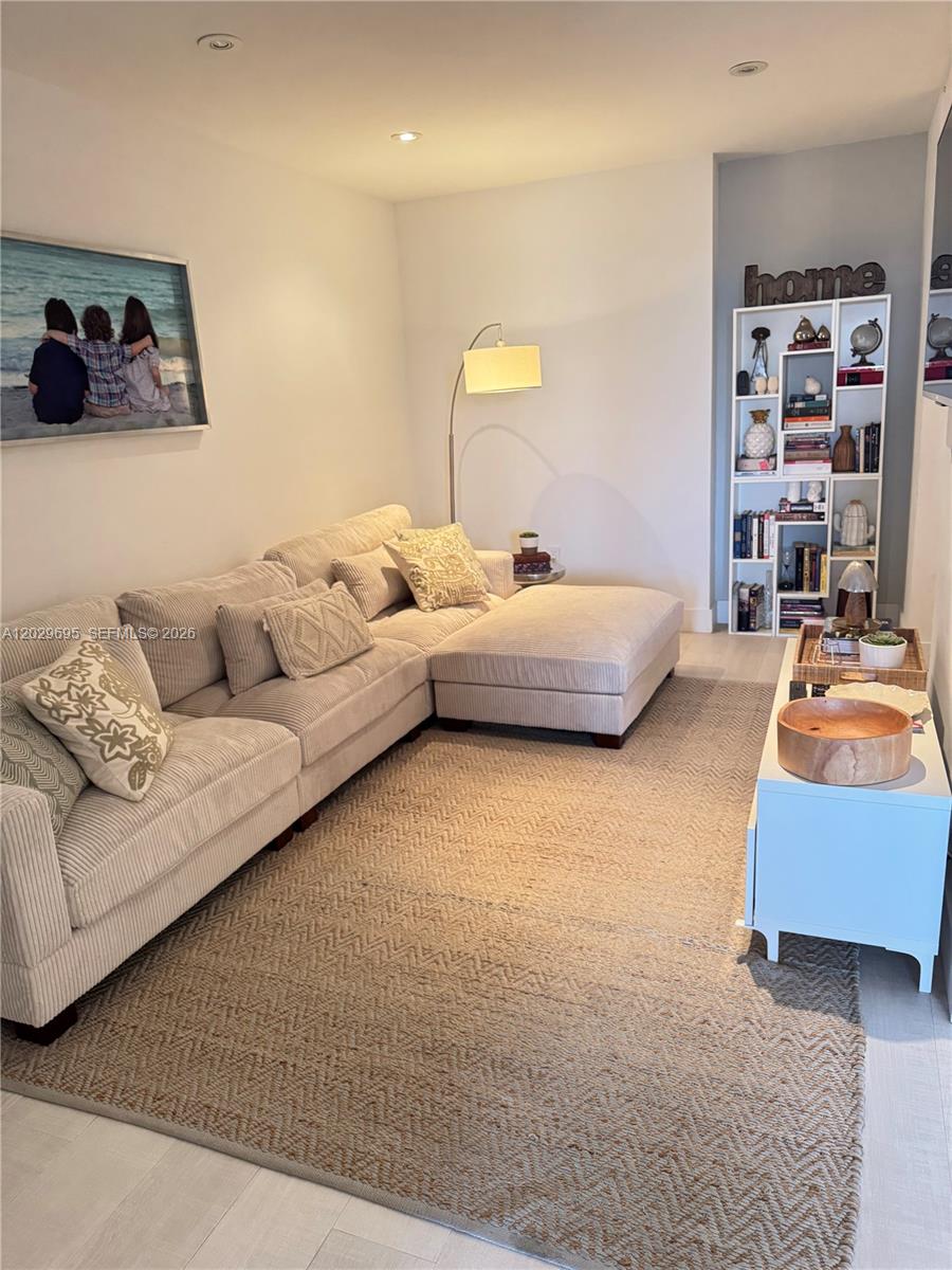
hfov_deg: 56.8
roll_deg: +5.0
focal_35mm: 24
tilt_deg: -14.7
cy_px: 635
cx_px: 476
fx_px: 880
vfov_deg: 71.6
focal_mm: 6.76
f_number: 1.78
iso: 500
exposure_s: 1/60
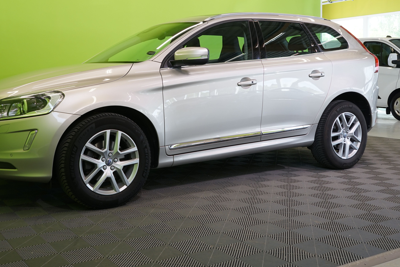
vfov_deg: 31.0
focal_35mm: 43
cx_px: 166
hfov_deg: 45.3
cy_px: 97
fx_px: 478
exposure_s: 1/40
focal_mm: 32
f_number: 6.3
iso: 400
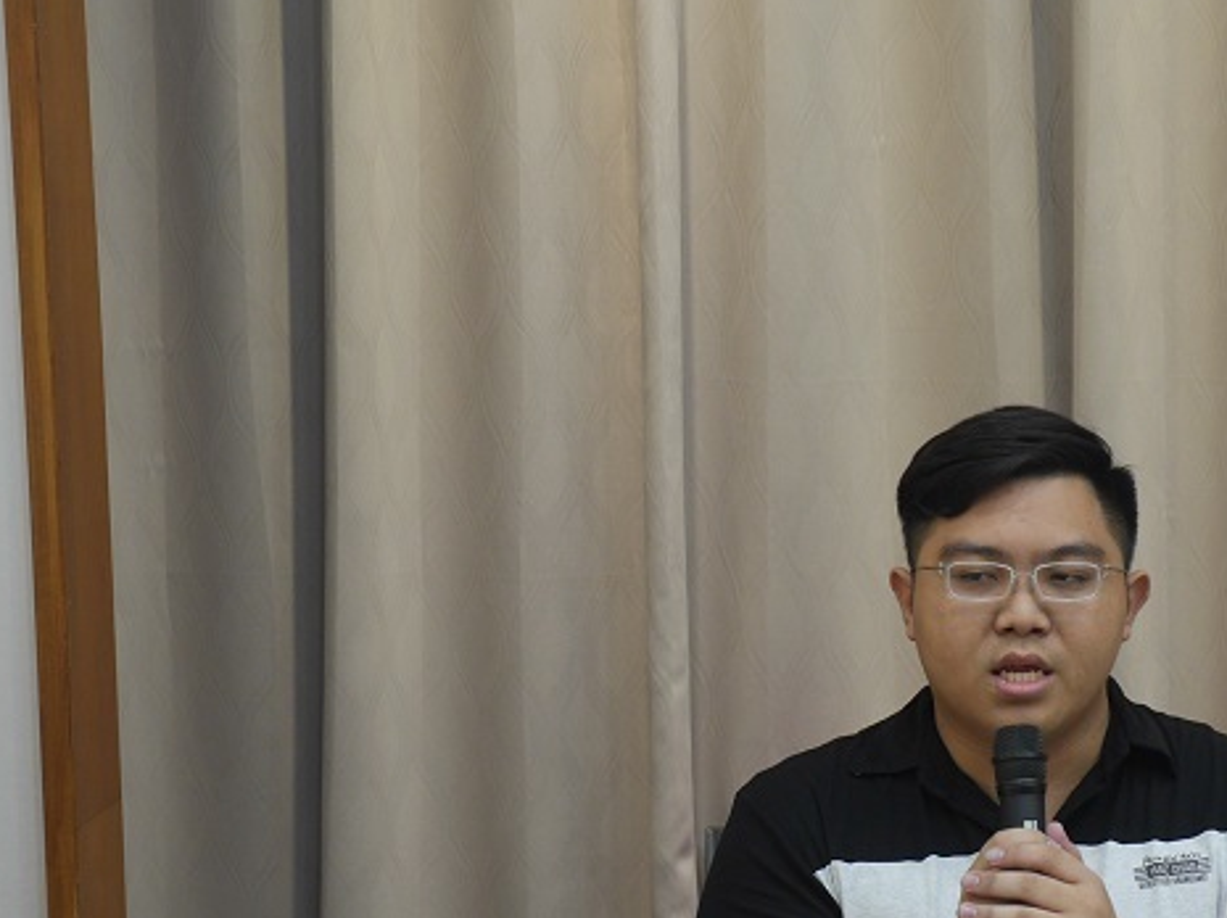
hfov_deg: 15.3
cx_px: 960
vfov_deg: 11.5
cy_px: 711
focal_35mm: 128
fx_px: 4534
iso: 500
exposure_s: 1/80
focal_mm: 35
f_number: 2.8
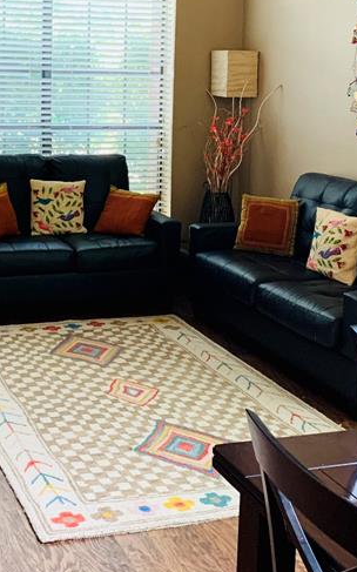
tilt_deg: -5.1
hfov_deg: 22.2
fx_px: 904
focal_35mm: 58
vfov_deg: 34.3
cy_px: 135
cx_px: 92
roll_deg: -1.0
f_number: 1.8
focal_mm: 4.25
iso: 320
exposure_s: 1/60
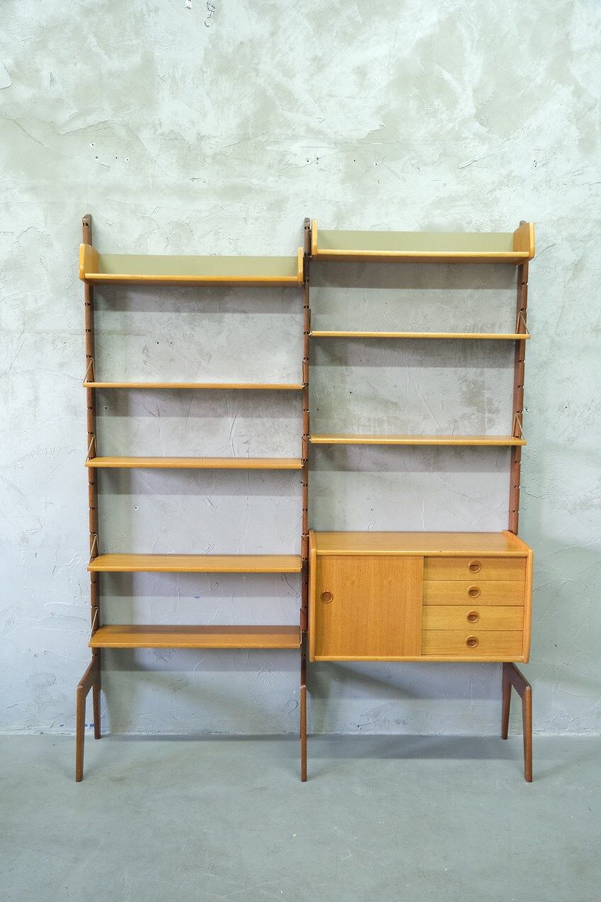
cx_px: 300
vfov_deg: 63.7
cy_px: 451
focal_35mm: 29
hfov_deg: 45.0
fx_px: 726
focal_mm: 19.2
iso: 2500
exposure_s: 1/27
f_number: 4
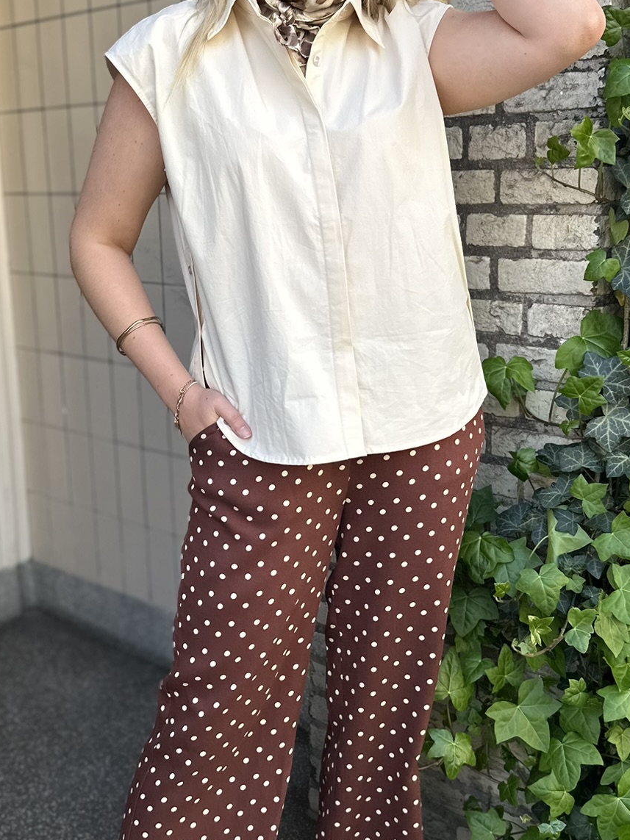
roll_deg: -0.2
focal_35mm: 43
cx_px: 284
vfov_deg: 43.8
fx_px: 1044
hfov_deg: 33.6
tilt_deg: -11.8
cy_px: 404
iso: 80
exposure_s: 1/642
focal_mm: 6.86
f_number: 1.78
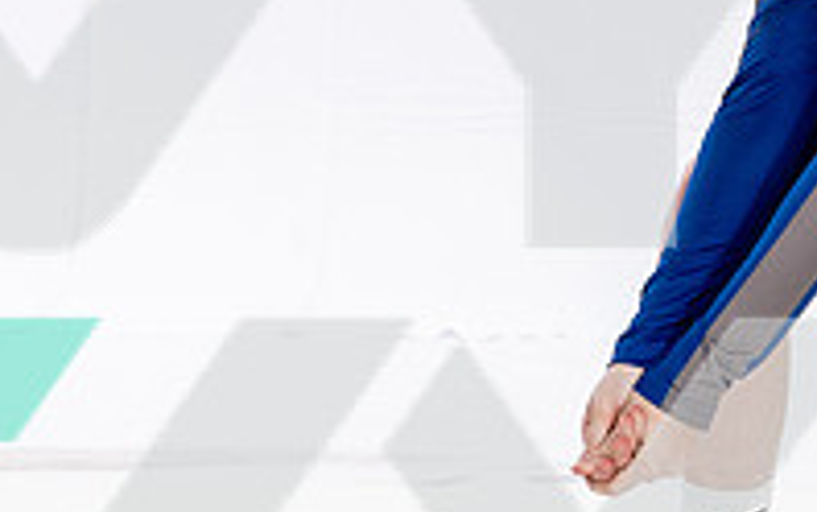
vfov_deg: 8.7
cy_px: -36
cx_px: 748
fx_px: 3320
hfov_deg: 13.9
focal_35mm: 149
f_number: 5.6
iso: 160
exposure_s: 1/250
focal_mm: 31
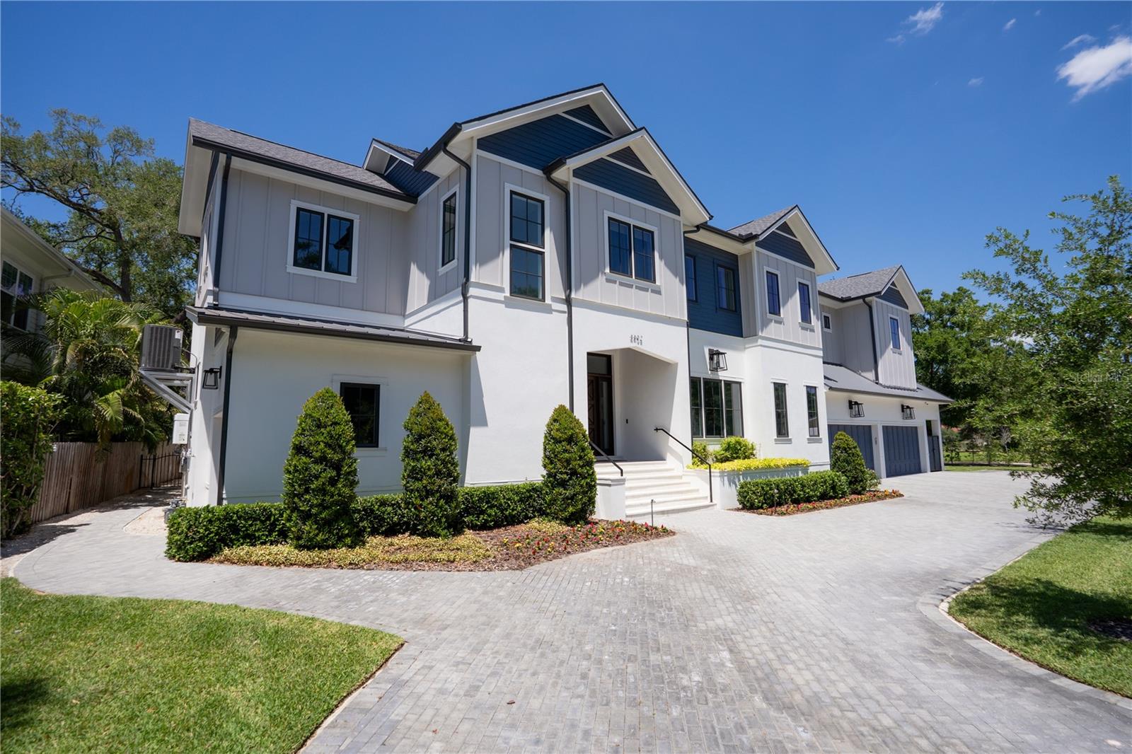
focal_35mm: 17
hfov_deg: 93.3
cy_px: 377
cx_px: 566
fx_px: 534
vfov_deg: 70.4
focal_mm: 17
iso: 100
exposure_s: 1/640
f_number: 5
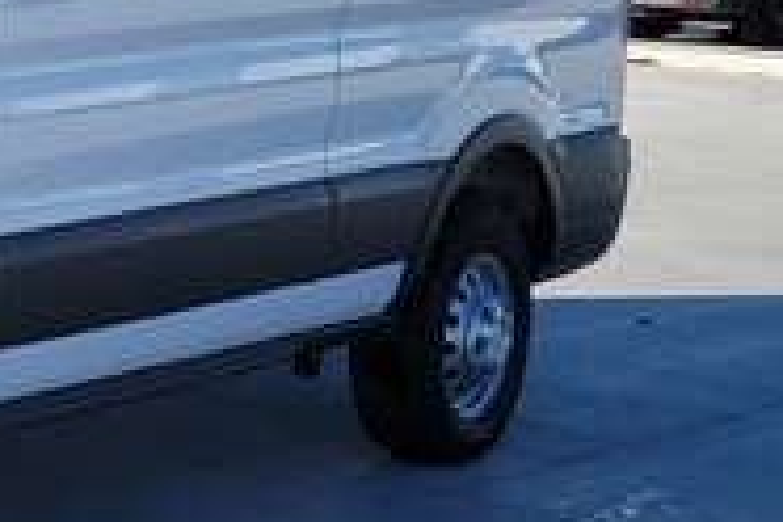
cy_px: 38
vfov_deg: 14.5
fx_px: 2023
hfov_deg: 18.6
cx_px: -484
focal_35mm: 93
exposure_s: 1/2082
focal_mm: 5.4
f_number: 1.8
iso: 40
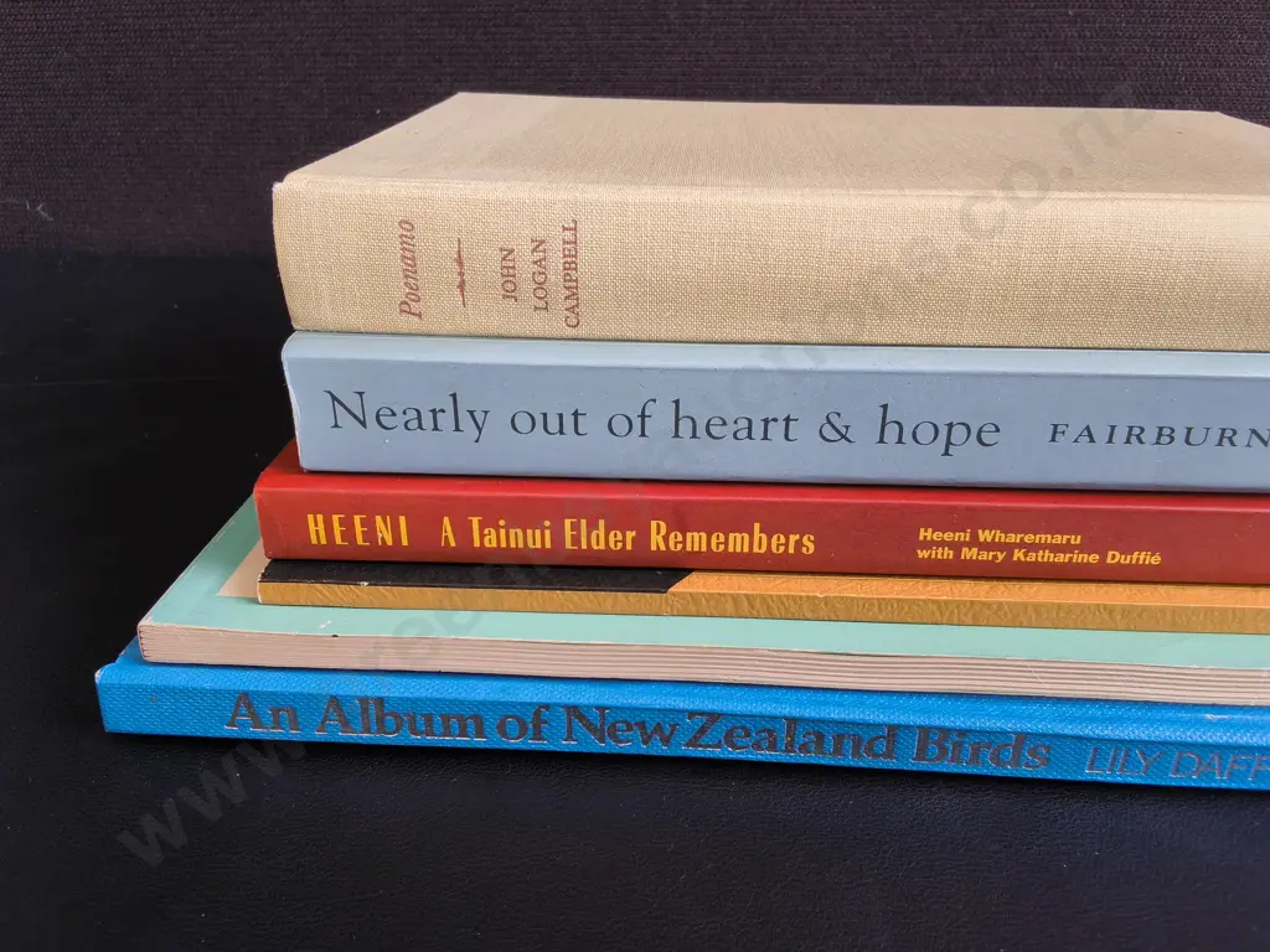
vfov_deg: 51.4
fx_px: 991
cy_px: 476
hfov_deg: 65.3
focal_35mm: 27
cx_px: 635
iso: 64
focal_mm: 2.87
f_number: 2
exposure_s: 1/100
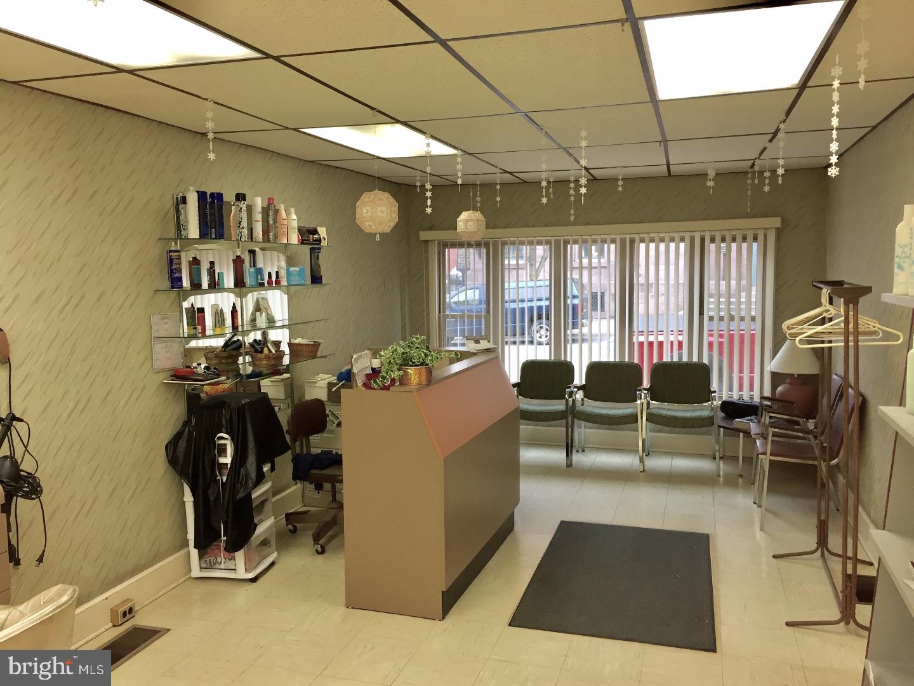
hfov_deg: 61.7
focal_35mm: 29
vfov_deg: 48.2
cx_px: 457
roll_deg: +1.3
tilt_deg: -5.6
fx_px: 766
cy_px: 343
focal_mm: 4.15
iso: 32
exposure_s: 1/30
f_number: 2.2
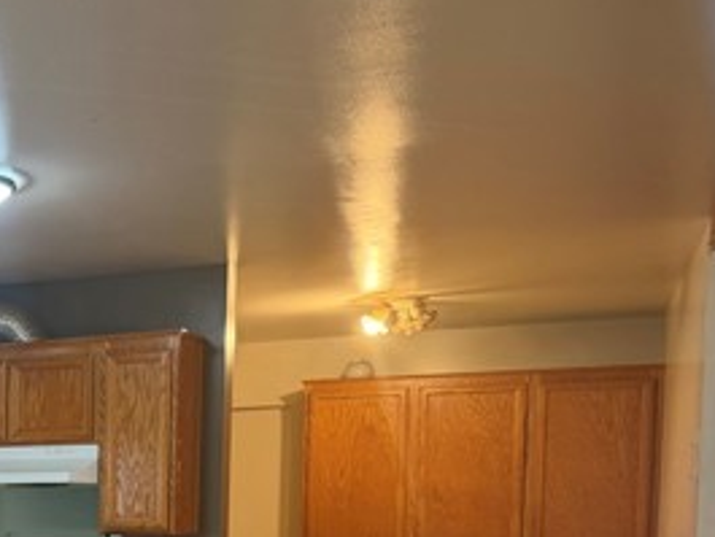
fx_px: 1199
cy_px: 591
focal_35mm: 58
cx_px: -97
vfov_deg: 23.7
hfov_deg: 29.5
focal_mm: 6.76
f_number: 1.78
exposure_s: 1/60
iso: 160
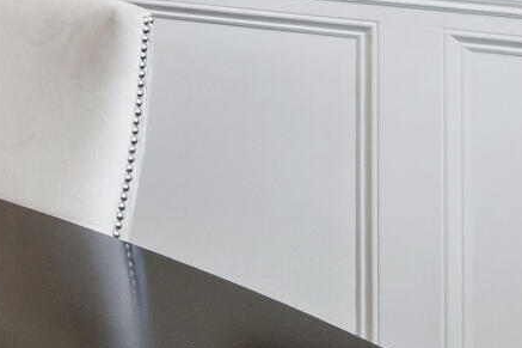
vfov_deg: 12.1
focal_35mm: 103
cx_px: -651
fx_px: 1493
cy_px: -291
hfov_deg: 14.6
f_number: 8
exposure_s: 1/3
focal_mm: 10
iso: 100
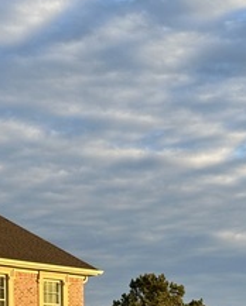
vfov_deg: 13.2
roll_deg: +0.8
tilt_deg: +5.6
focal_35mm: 144
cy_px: 307
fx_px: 1309
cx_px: -43
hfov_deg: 10.6
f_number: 1.78
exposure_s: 1/663
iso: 64
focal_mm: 6.86
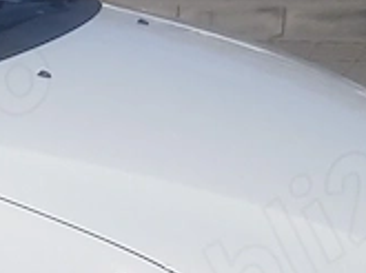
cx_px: -448
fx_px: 1667
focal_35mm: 158
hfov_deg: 11.0
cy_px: 262
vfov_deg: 9.3
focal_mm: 4.2
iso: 40
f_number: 1.7
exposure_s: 1/5584
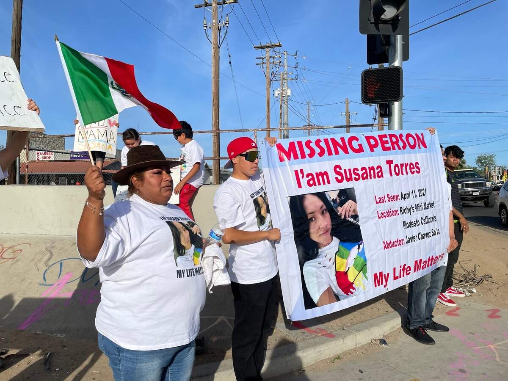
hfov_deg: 67.3
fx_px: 382
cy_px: 190
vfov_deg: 53.1
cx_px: 254
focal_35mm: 26
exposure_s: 1/6897
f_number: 1.6
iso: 32
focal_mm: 4.2
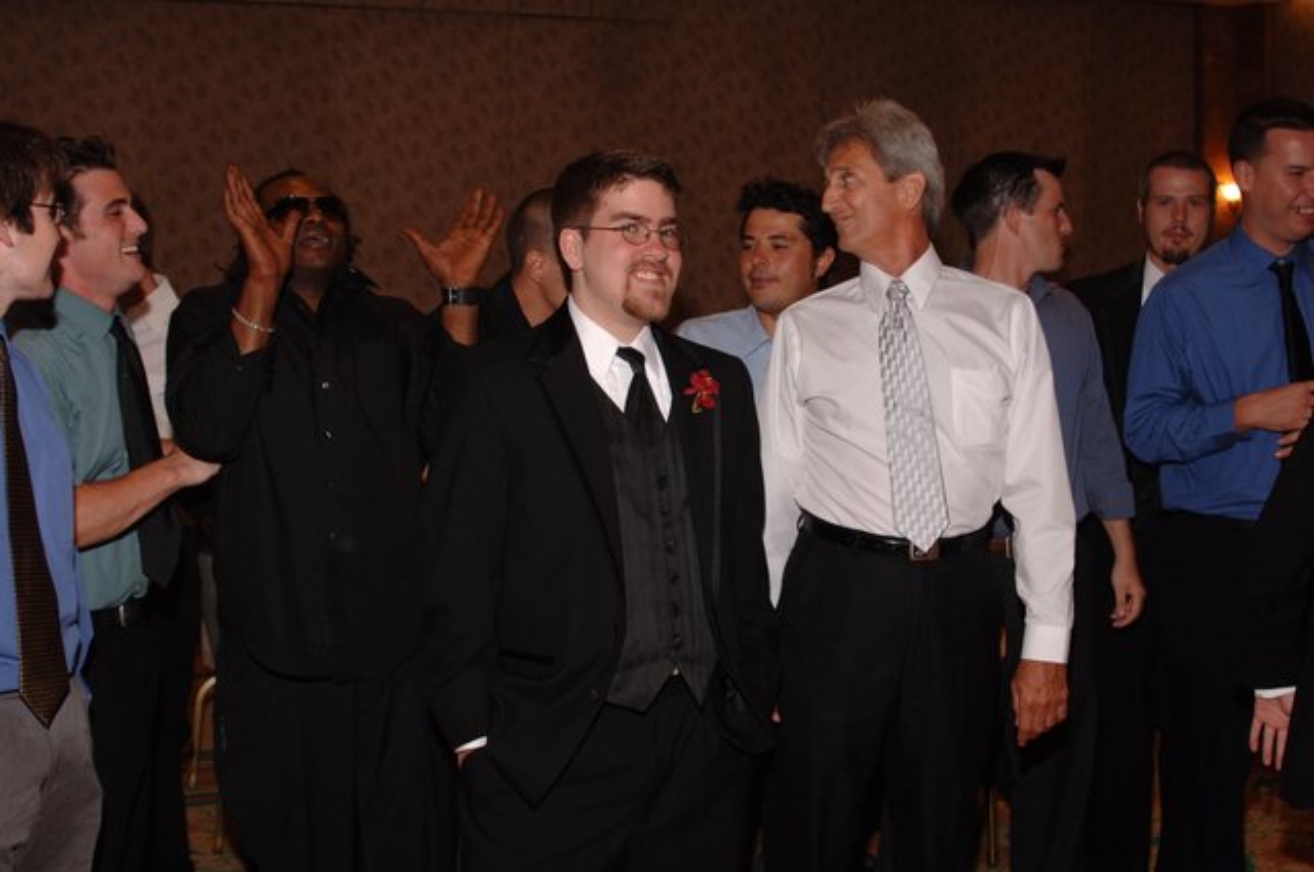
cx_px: 657
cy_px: 436
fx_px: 1531
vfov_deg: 31.8
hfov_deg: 46.5
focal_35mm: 42
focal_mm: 28
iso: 400
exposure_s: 1/50
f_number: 5.6
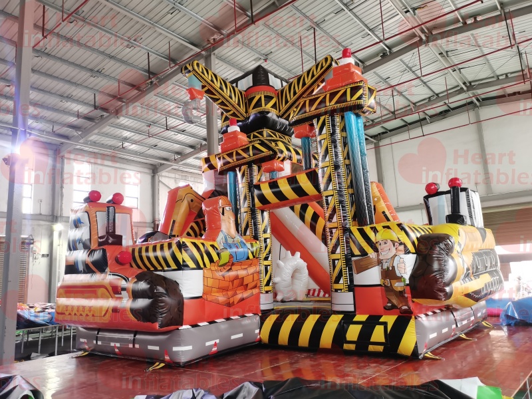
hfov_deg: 65.3
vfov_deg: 51.4
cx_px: 266
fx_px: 415
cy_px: 200
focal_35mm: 27
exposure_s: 1/50
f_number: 1.8
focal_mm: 5.58
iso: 200
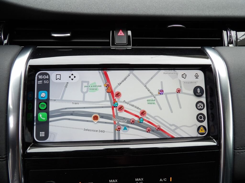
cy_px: 92
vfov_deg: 56.8
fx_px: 170
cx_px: 122
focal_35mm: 24
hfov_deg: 71.6
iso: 100
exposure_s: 1/50
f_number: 3.2
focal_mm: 4.3
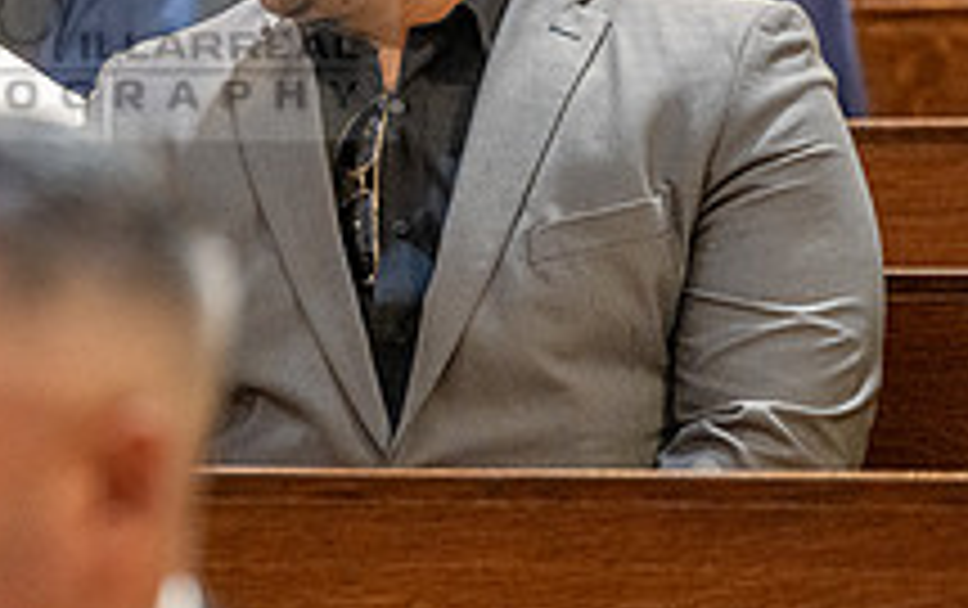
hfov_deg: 6.1
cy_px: 34
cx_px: 18
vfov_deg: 3.8
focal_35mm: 343
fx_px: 9061
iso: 2000
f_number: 2.8
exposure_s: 1/100
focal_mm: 125
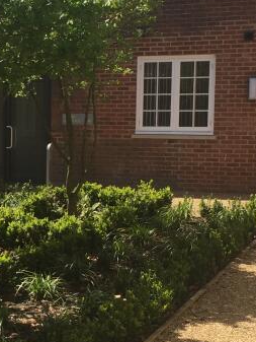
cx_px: 4
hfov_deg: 16.5
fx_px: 867
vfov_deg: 22.2
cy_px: 195
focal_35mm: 88
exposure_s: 1/1236
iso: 32
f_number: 2.2
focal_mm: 4.15
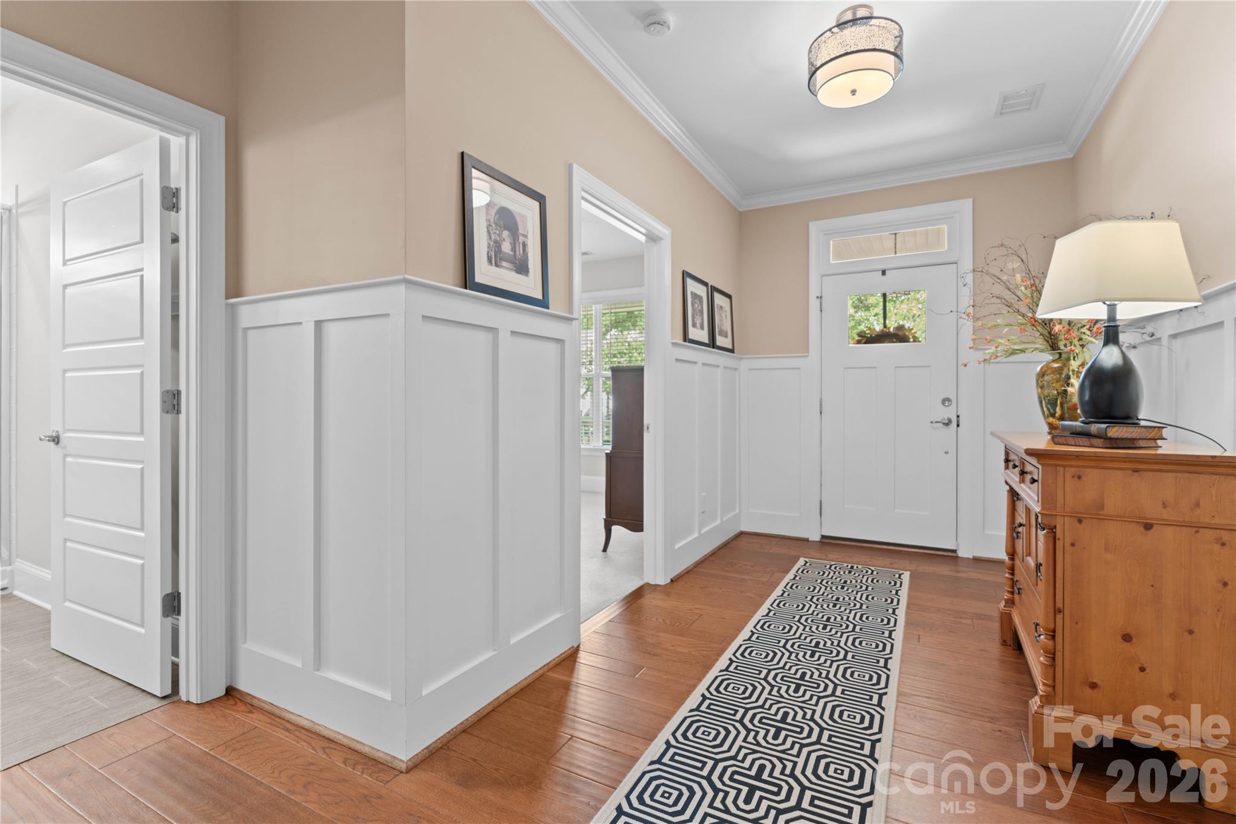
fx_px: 584
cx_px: 618
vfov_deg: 70.4
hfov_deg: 93.3
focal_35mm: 17
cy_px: 412
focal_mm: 17
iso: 100
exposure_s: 1.3
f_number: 6.3
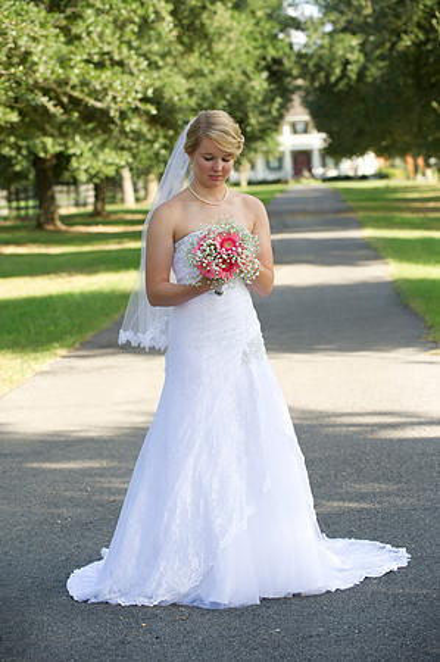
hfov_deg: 11.8
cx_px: 220
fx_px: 2131
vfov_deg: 17.7
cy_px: 331
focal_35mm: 116
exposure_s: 1/250
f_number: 5
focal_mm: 116
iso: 320
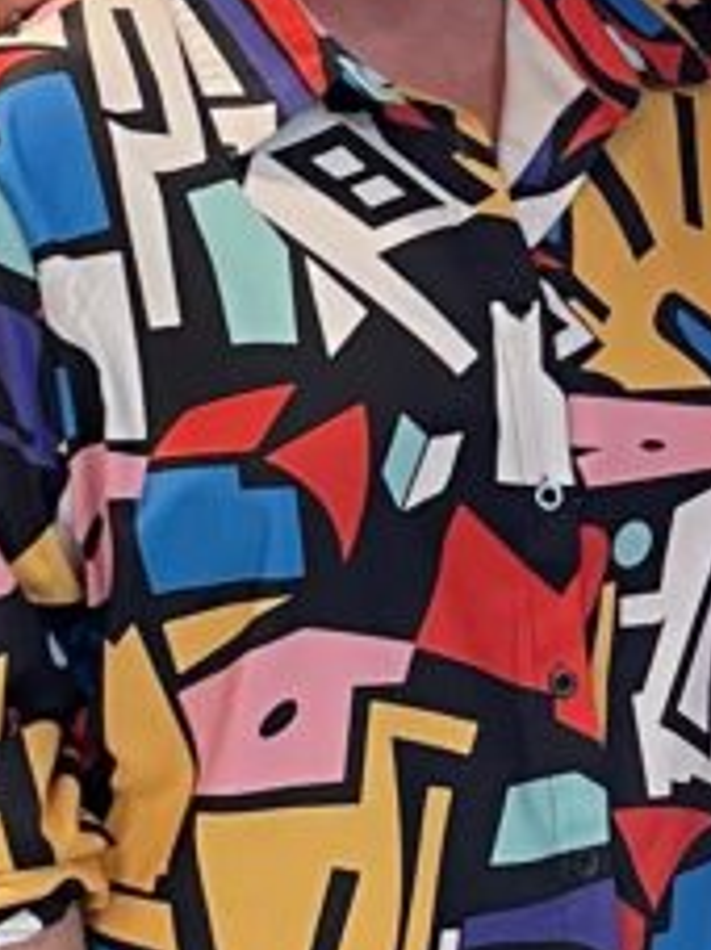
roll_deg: -0.2
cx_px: 678
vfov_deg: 11.7
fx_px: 4633
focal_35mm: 169
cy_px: 205
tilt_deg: -9.0
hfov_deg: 8.7
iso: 80
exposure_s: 1/60
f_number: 1.6
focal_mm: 5.1
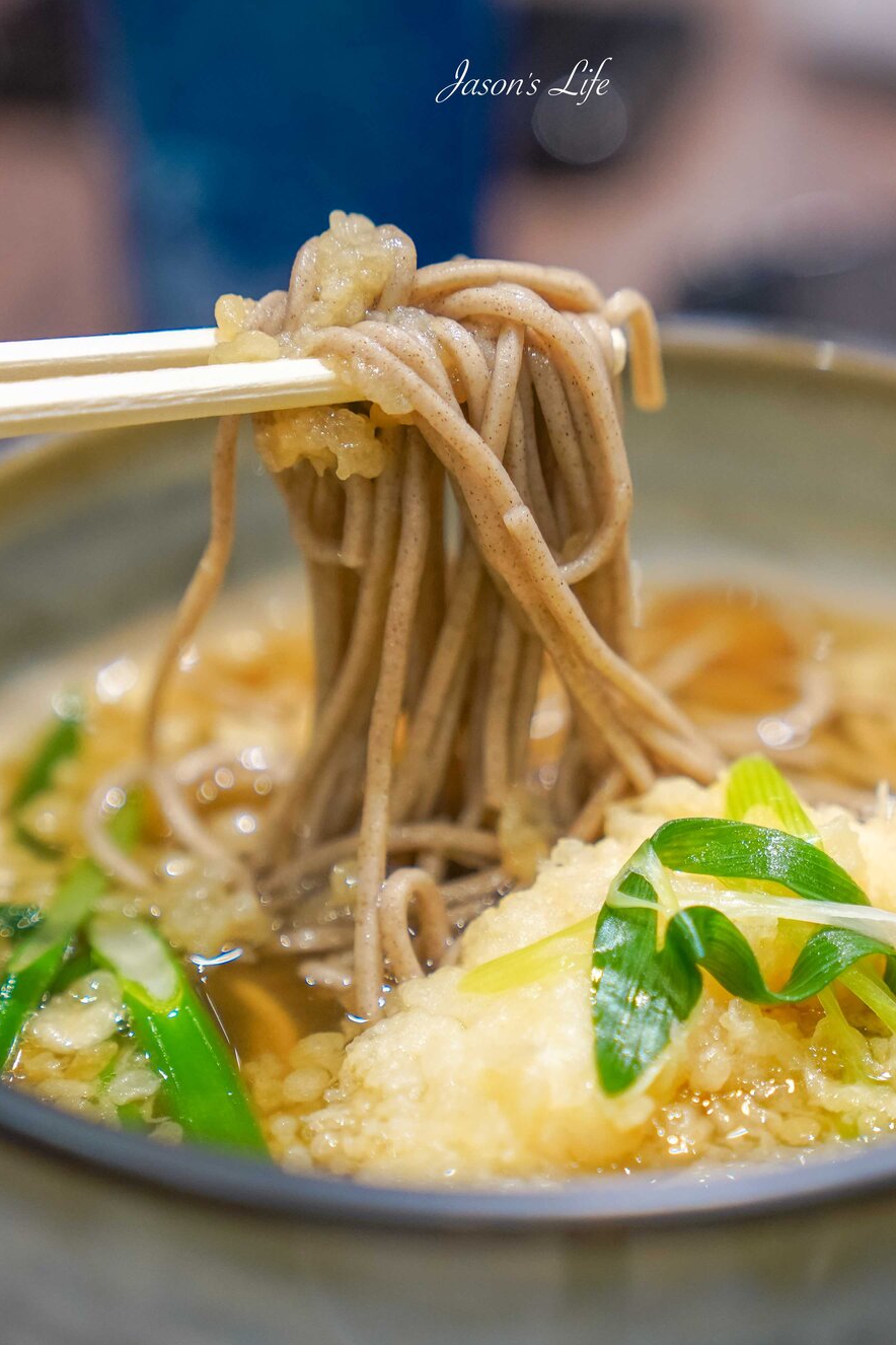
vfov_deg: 20.8
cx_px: 524
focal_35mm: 98
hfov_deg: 14.0
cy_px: 675
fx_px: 3658
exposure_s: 1/80
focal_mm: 65
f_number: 2.8
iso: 1250
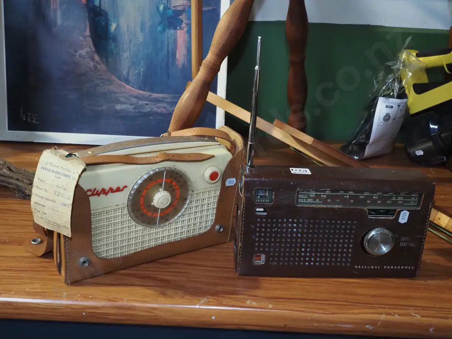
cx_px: 226
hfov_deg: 51.4
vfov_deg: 39.7
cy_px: 170
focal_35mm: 36
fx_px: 470
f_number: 5.6
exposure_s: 1/60
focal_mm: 18
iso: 2500
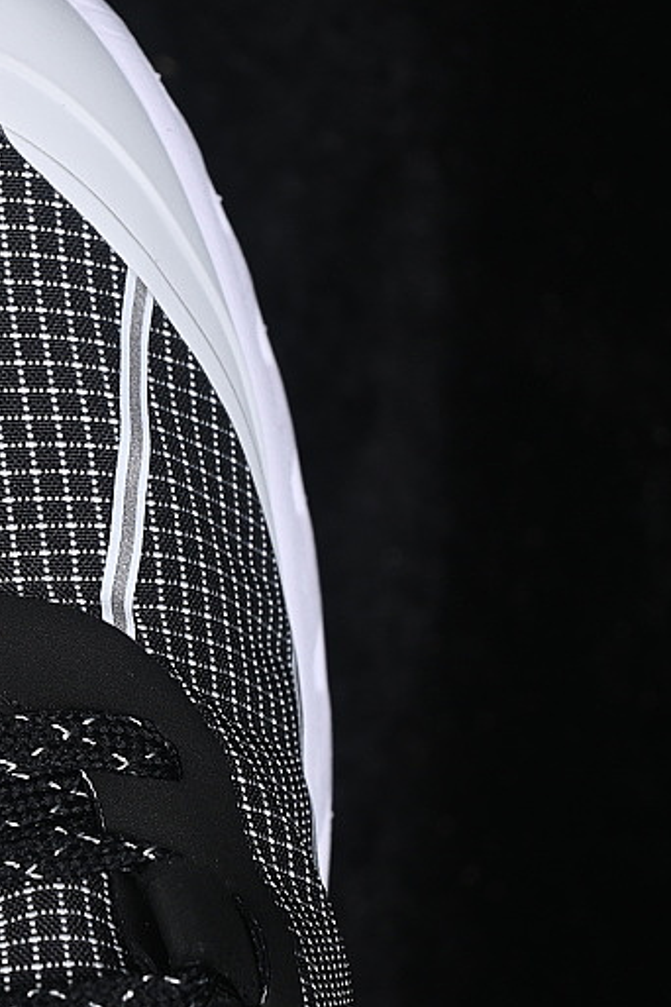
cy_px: 575
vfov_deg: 13.0
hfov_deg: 8.6
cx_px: -165
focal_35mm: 158
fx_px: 4417
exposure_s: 1/80
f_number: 7.1
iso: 160
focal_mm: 50
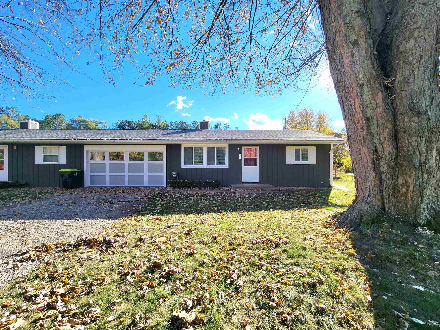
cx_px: 220
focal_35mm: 13
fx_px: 165
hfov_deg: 106.2
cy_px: 165
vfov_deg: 89.9
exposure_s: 1/1111
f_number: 2.2
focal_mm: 2.2
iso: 50
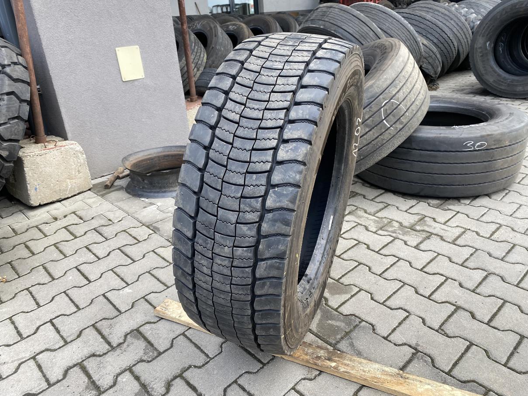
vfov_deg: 53.1
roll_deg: +4.0
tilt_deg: -24.6
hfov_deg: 67.3
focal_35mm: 26
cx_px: 264
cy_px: 198
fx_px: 397
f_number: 1.8
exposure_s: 1/651
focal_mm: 4.25
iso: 32
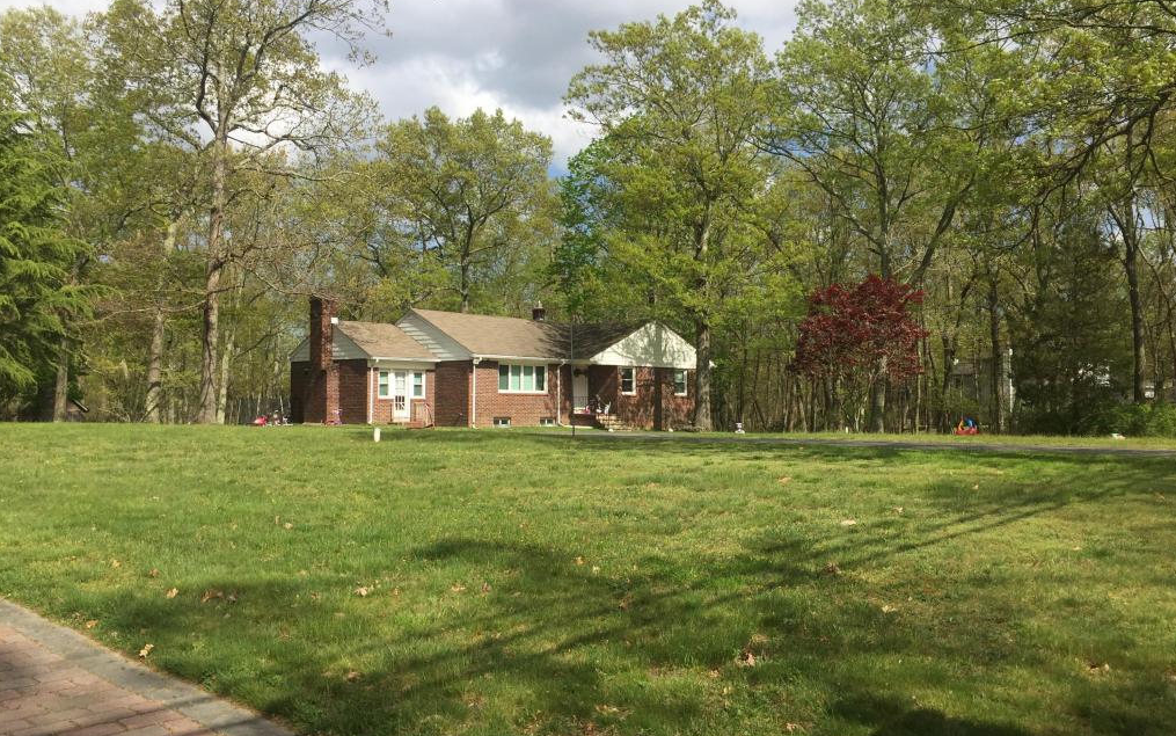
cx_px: 590
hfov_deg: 61.2
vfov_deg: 40.6
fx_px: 994
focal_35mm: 31
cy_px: 376
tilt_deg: +1.6
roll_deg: -1.1
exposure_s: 1/2083
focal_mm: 4.15
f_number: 2.2
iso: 32
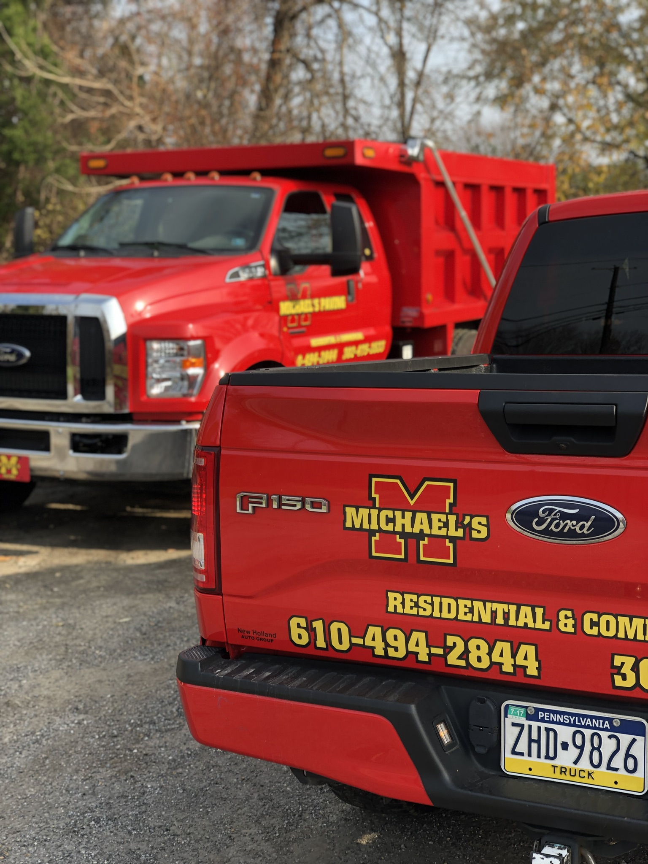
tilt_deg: -6.7
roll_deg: +0.9
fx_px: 1298
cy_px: 432
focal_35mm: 52
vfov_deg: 36.8
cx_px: 324
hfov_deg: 28.0
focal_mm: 6
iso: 16
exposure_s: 1/156
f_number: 2.4
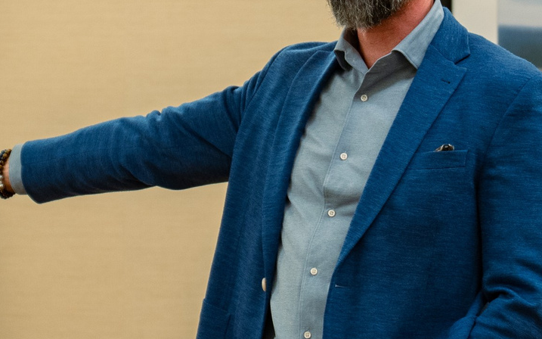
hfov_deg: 8.1
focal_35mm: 259
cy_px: 210
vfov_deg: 5.1
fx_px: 3825
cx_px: 209
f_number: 2.8
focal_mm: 70
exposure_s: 1/160
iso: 640
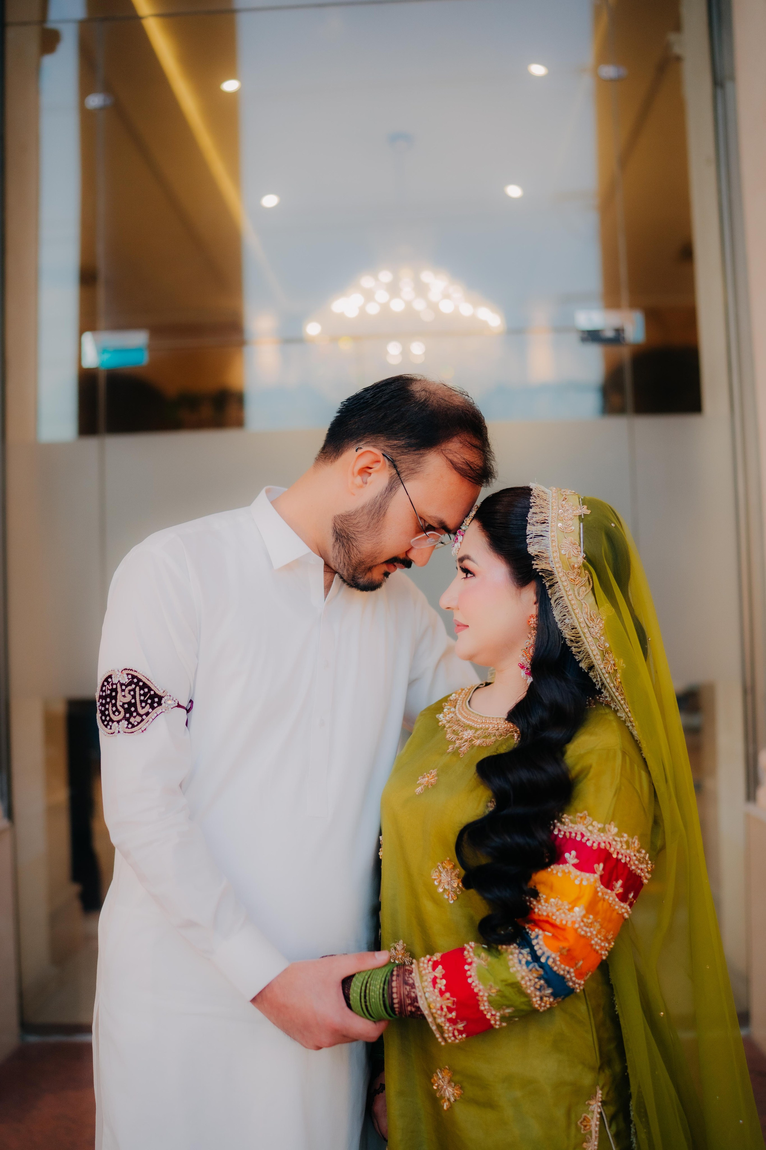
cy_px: 575
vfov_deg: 54.4
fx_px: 1117
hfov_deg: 37.9
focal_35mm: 35
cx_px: 383
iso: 800
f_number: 1.4
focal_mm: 35
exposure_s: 1/500
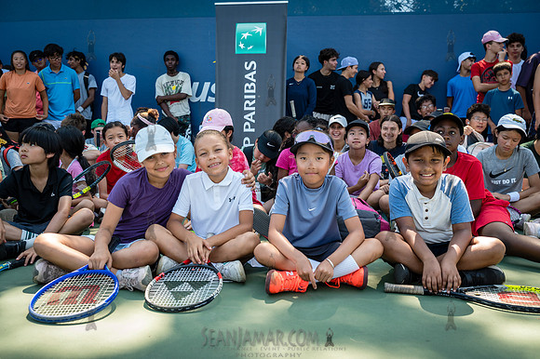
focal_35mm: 35
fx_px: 531
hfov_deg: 53.9
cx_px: 270
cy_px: 180
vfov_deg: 37.4
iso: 500
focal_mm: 35
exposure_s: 1/500
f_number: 4.5
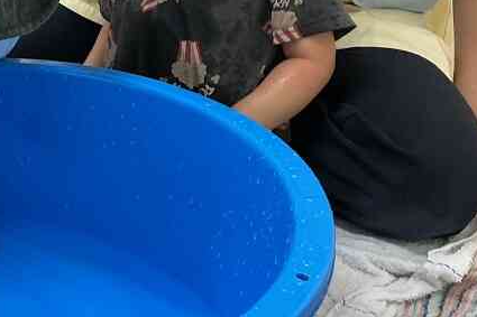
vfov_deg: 18.7
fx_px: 940
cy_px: 3
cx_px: -9
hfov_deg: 26.8
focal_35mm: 71
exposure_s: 1/60
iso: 64
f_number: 1.8
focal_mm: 3
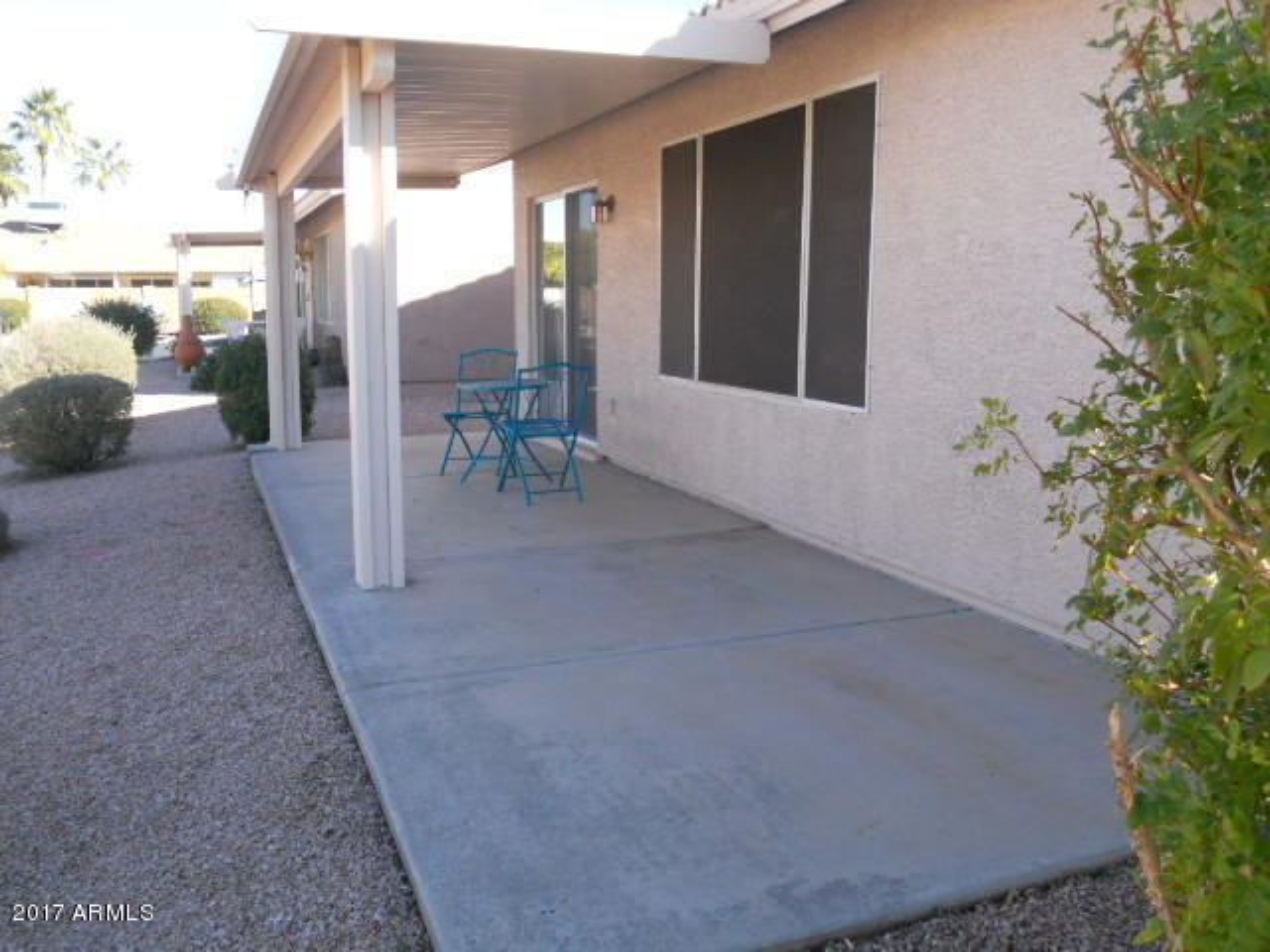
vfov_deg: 44.2
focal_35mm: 32
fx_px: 1174
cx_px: 635
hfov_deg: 56.8
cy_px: 476
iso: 400
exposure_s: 1/800
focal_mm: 5.8
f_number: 3.5
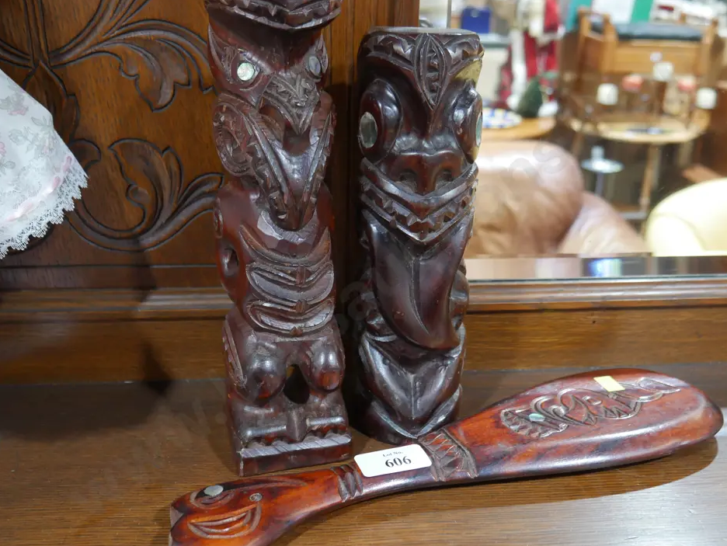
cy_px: 271
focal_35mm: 35
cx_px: 395
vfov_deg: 40.7
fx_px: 735
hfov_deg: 52.5
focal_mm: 16
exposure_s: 1/60
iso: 1250
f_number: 3.6
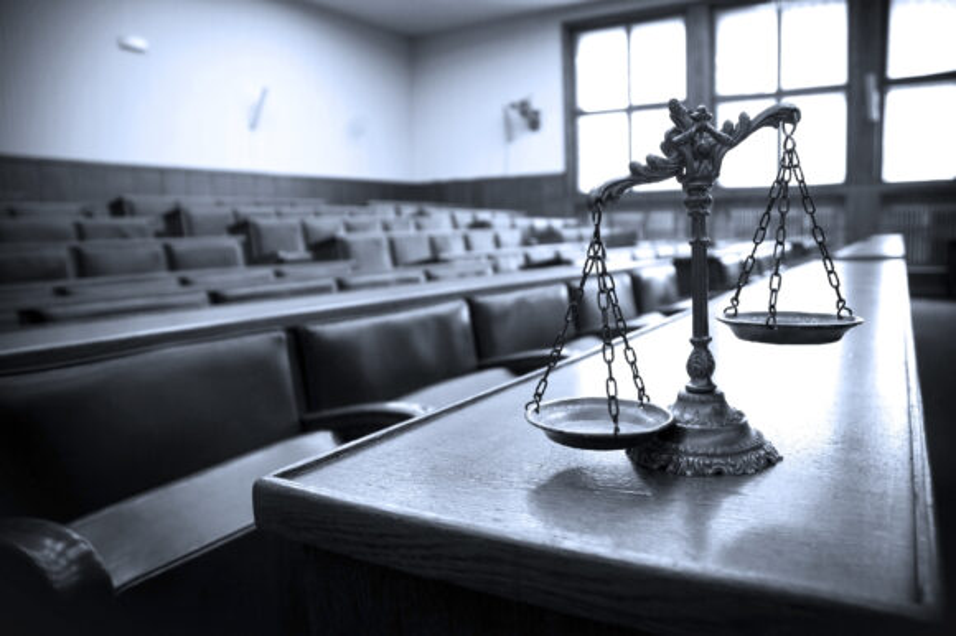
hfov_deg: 67.4
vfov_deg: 47.9
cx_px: 478
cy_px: 318
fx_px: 717
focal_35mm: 27
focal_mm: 18
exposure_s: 1/20
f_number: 4
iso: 200
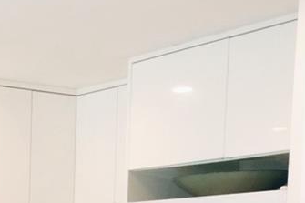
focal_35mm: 110
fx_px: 931
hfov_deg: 16.8
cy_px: 373
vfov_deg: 11.5
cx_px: -158
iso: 3200
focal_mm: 15
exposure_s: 1/80
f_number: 13
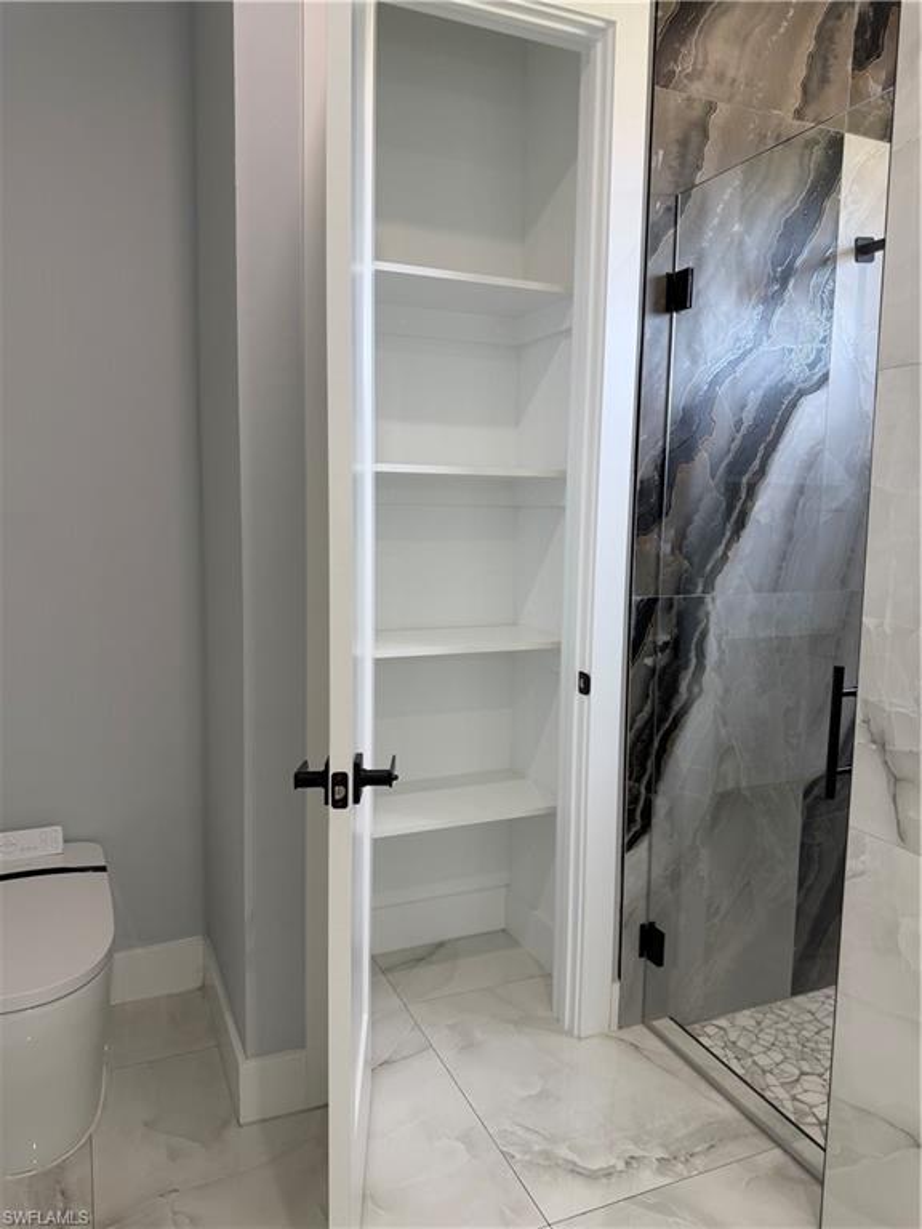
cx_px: 461
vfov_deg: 71.6
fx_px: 852
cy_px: 614
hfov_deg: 56.8
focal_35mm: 24
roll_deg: -0.3
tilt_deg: -5.2
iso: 125
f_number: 1.78
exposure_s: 1/120
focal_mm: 6.76
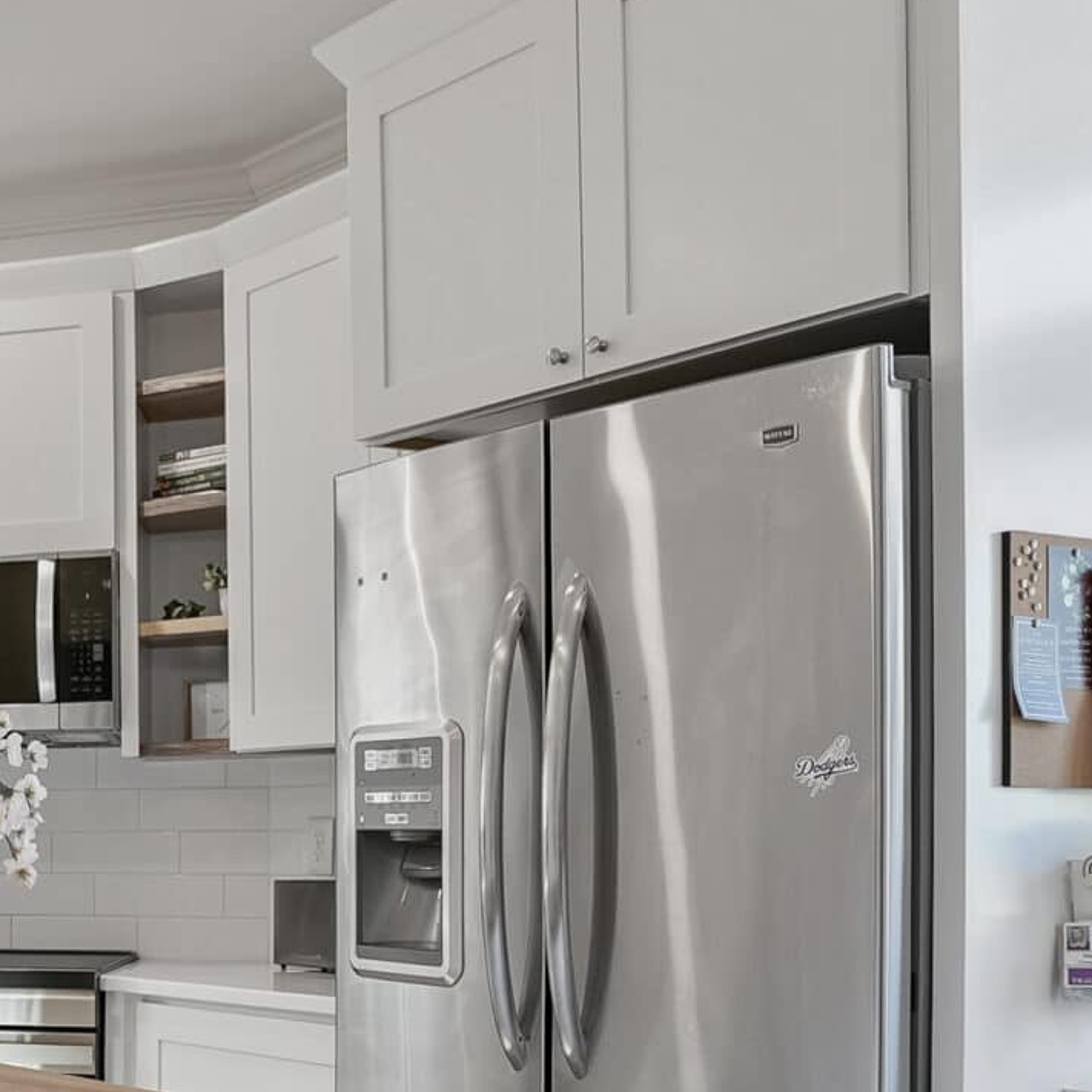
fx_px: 1749
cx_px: -347
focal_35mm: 49
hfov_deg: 28.2
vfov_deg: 33.6
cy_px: 885
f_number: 4
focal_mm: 16
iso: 500
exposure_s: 1/30
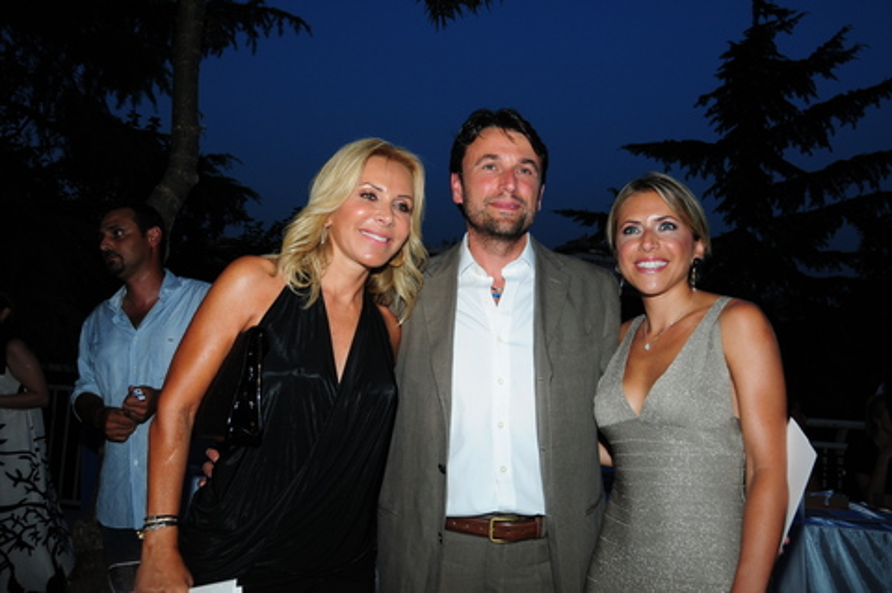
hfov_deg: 62.0
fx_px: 743
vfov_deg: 43.5
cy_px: 296
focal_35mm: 30
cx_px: 446
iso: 400
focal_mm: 20
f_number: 5.6
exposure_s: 1/60
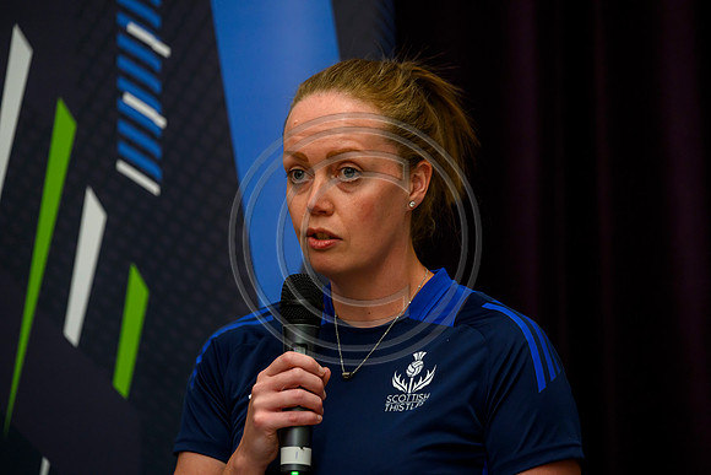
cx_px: 356
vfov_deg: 7.6
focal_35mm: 180
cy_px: 238
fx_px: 3556
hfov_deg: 11.4
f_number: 3.5
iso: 4000
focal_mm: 180
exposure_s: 1/400
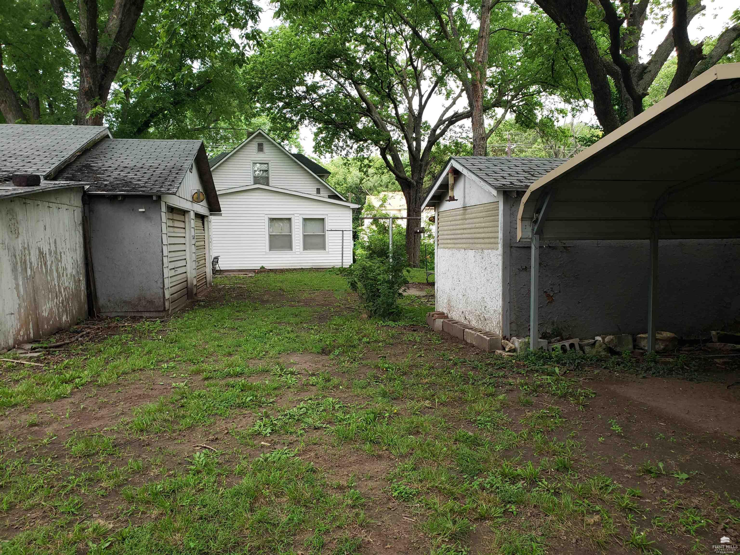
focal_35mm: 26
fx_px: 556
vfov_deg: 53.1
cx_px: 370
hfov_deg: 67.3
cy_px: 278
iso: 100
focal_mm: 4.3
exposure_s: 1/60
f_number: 2.4
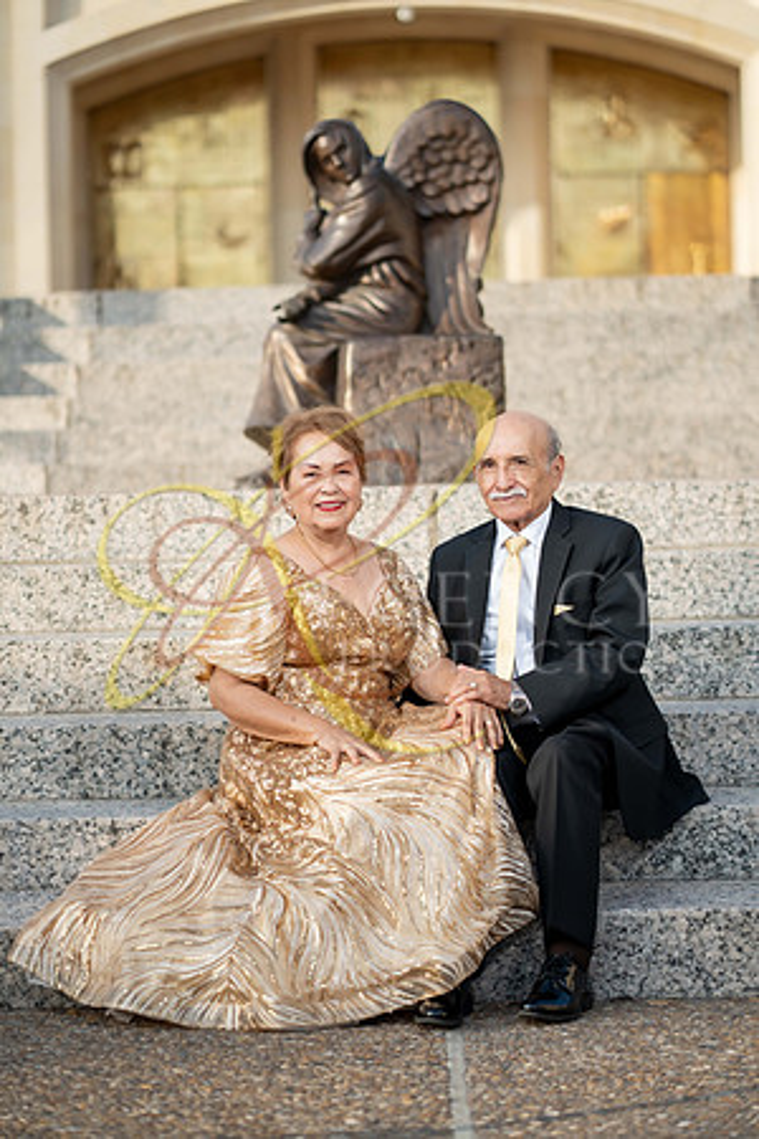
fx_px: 2688
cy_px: 570
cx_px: 380
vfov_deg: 23.9
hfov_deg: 16.1
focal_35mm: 85
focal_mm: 85
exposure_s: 1/2000
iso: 200
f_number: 2.2
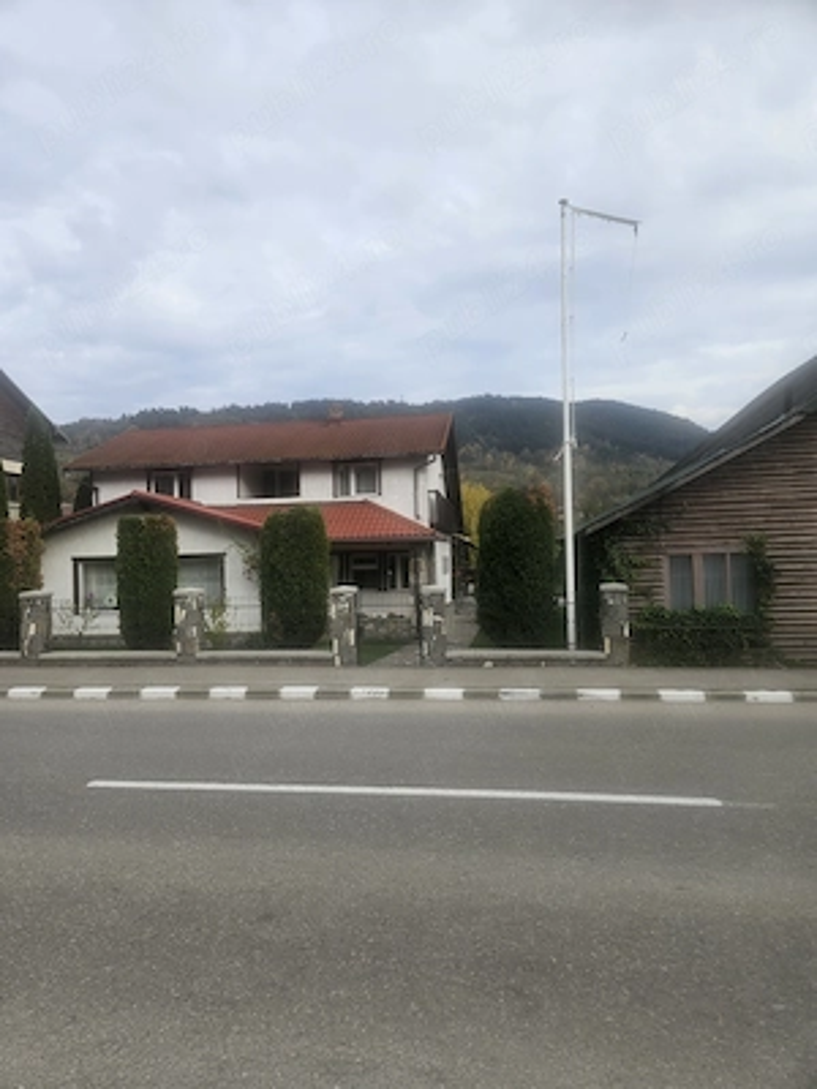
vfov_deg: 73.9
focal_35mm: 23
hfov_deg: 58.9
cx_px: 408
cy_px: 544
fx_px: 724
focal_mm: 5.4
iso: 25
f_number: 1.8
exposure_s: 1/688
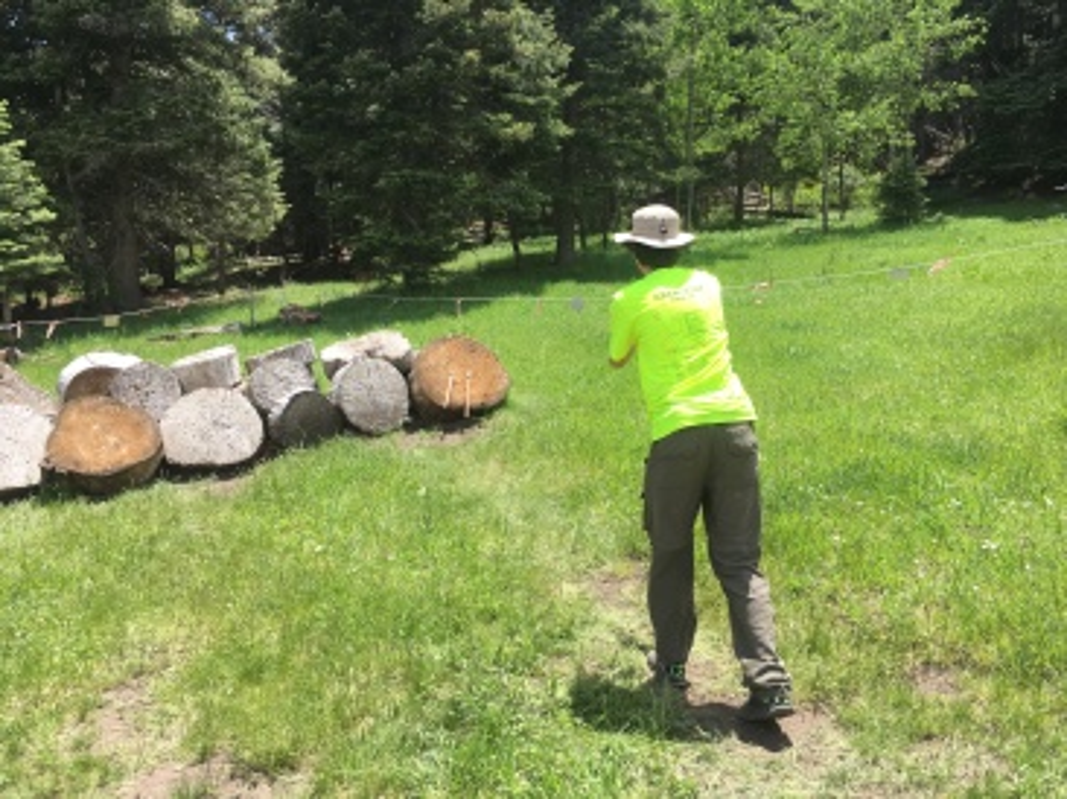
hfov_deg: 61.7
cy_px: 400
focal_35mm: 29
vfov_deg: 48.2
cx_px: 534
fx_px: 893
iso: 25
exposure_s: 1/712
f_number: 2.2
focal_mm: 4.15
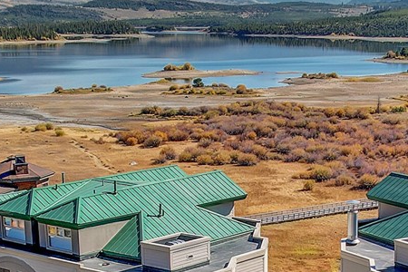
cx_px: 292
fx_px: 941
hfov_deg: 24.3
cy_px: 306
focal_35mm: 83
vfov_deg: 15.9
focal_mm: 8.4
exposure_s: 1/2000
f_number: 2.8
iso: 100
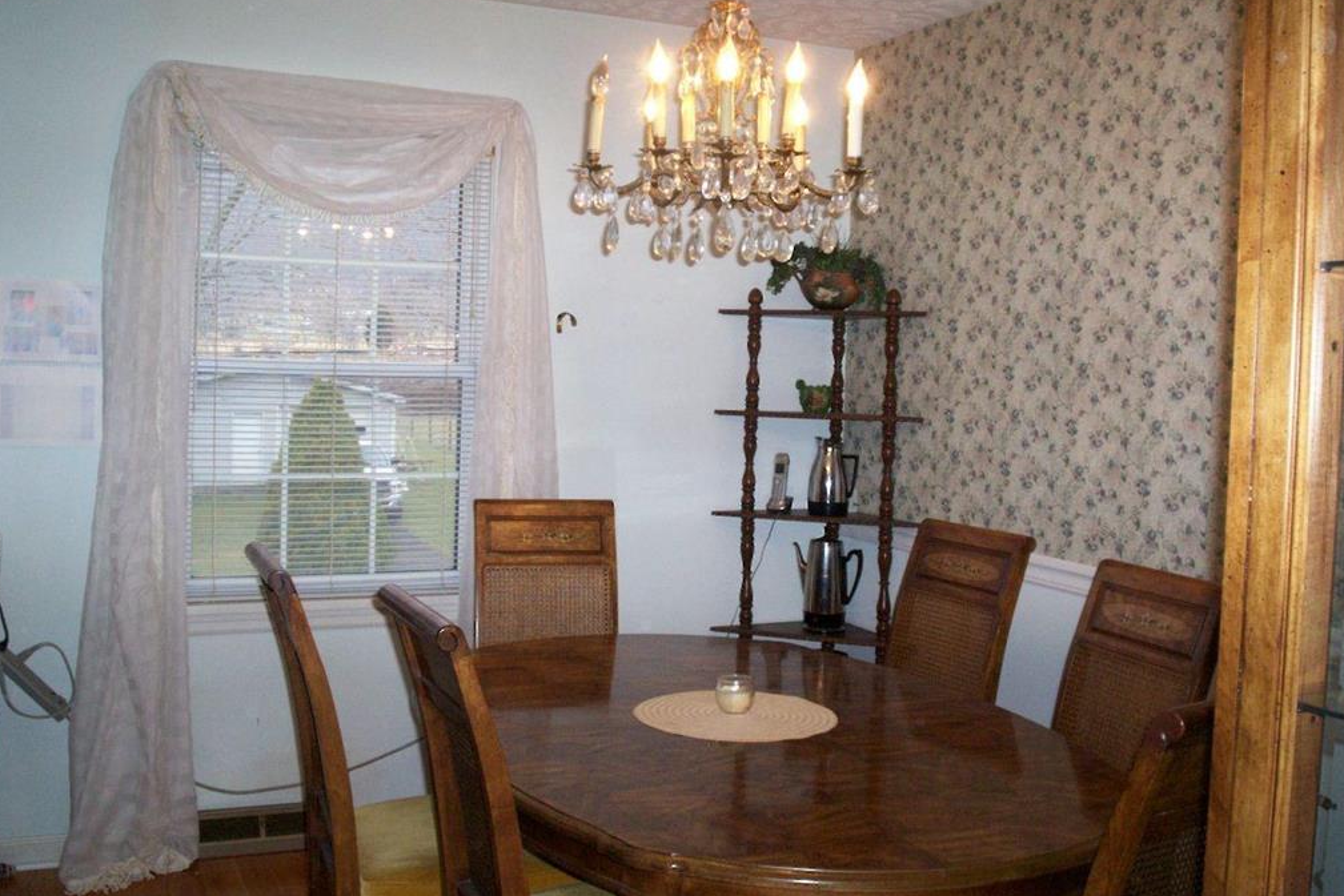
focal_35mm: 38
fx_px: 1419
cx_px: 673
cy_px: 409
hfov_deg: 50.7
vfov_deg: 35.0
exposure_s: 1/64
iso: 140
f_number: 4.5
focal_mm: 5.9
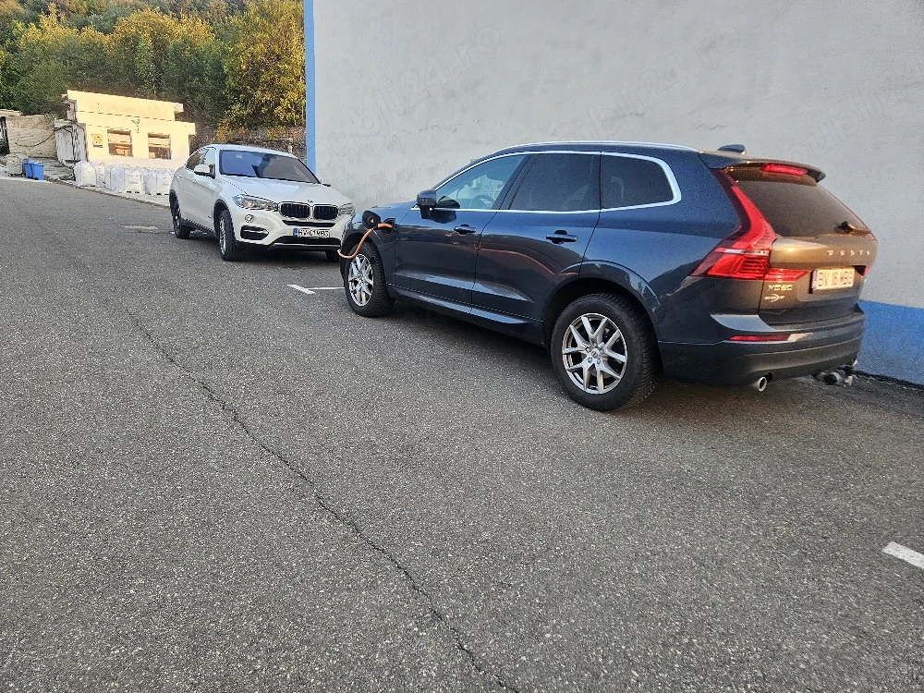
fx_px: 614
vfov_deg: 58.9
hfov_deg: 73.9
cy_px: 346
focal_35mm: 23
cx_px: 462
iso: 100
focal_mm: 5.4
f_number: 1.8
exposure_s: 1/192
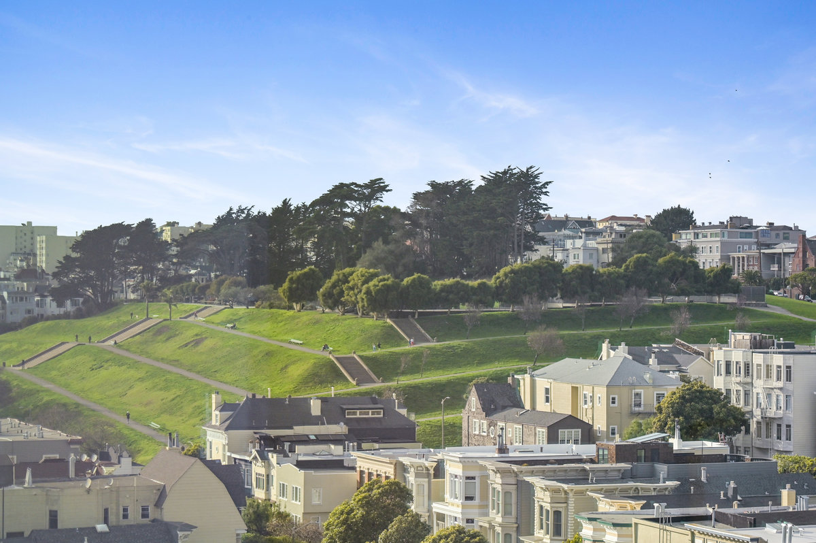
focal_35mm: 82
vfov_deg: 16.6
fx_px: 1857
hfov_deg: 24.8
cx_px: 408
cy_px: 272
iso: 400
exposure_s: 1/500
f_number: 11
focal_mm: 82
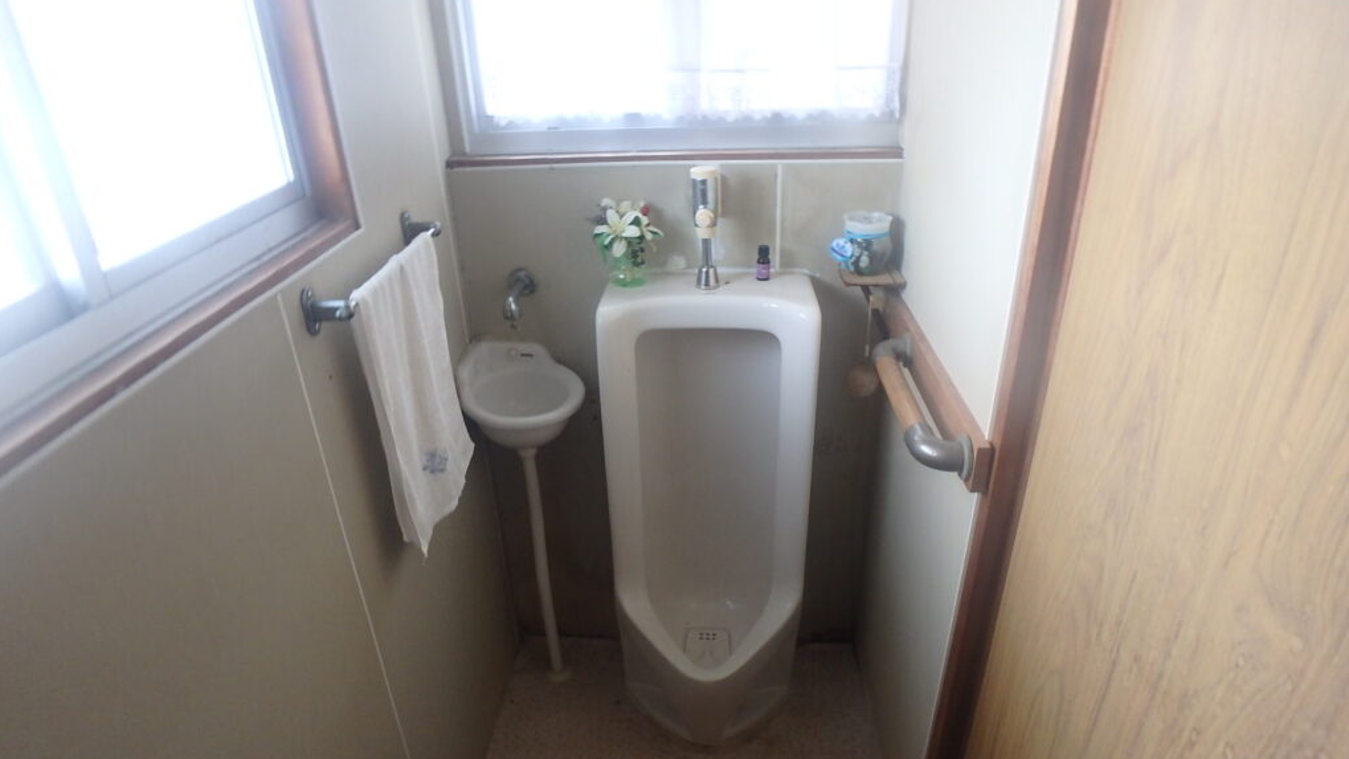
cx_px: 673
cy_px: 461
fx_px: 823
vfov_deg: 49.2
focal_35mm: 23
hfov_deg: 78.7
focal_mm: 3.7
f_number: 3.5
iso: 250
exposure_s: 1/30
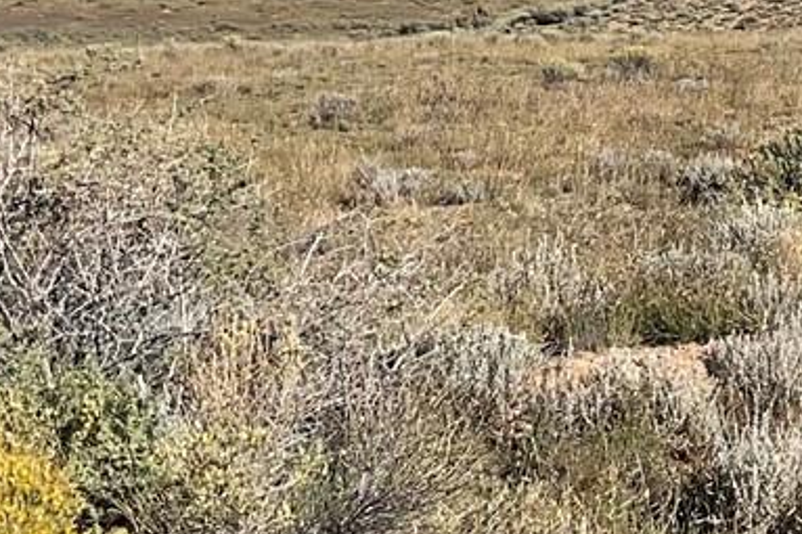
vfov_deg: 10.9
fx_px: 2806
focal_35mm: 126
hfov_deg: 15.1
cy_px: 283
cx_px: 1177
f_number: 1.8
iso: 16
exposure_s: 1/1984
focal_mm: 3
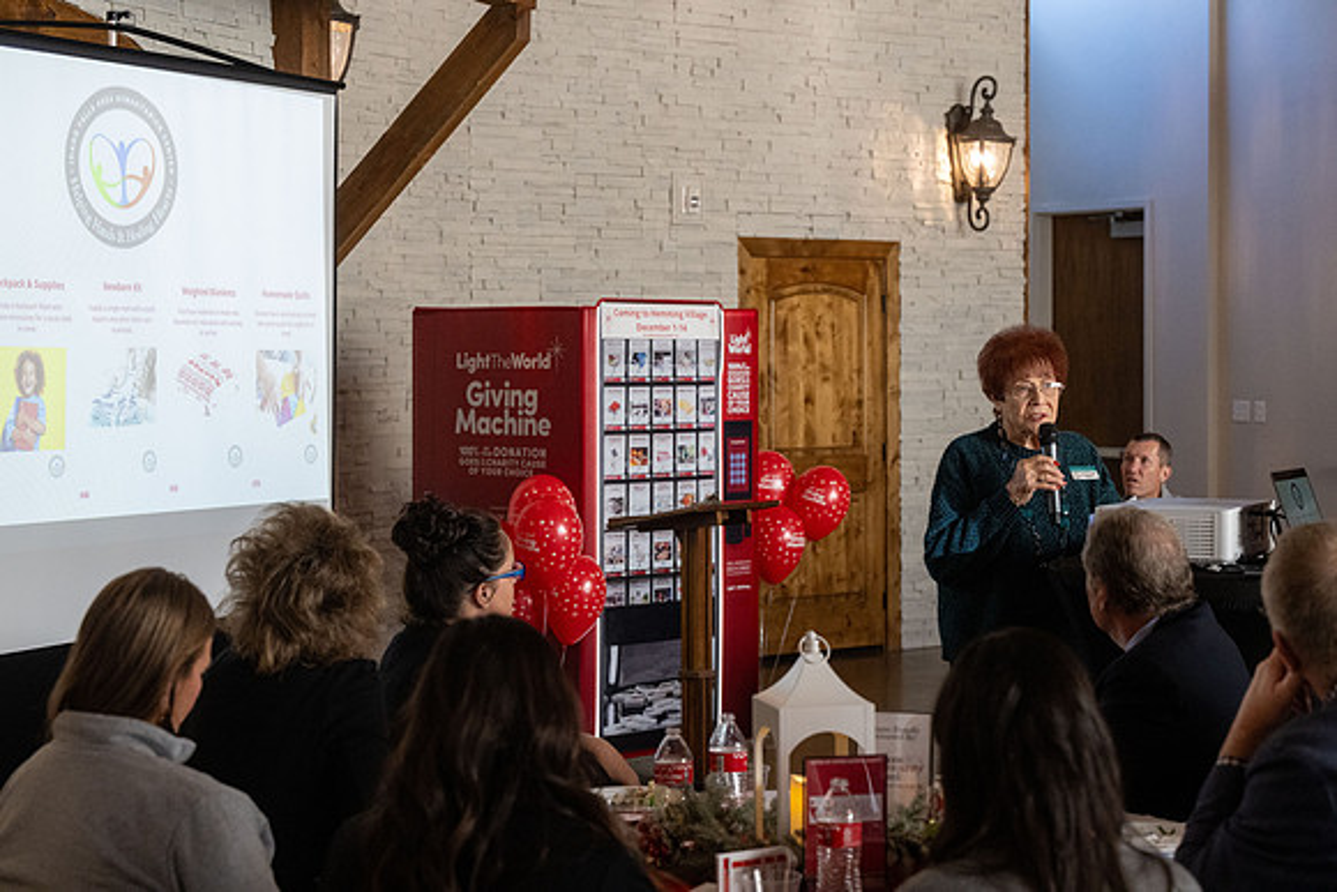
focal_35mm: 70
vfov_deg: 19.5
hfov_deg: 28.8
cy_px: 446
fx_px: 2600
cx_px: 668
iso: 5000
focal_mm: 70
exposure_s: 1/500
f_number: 5
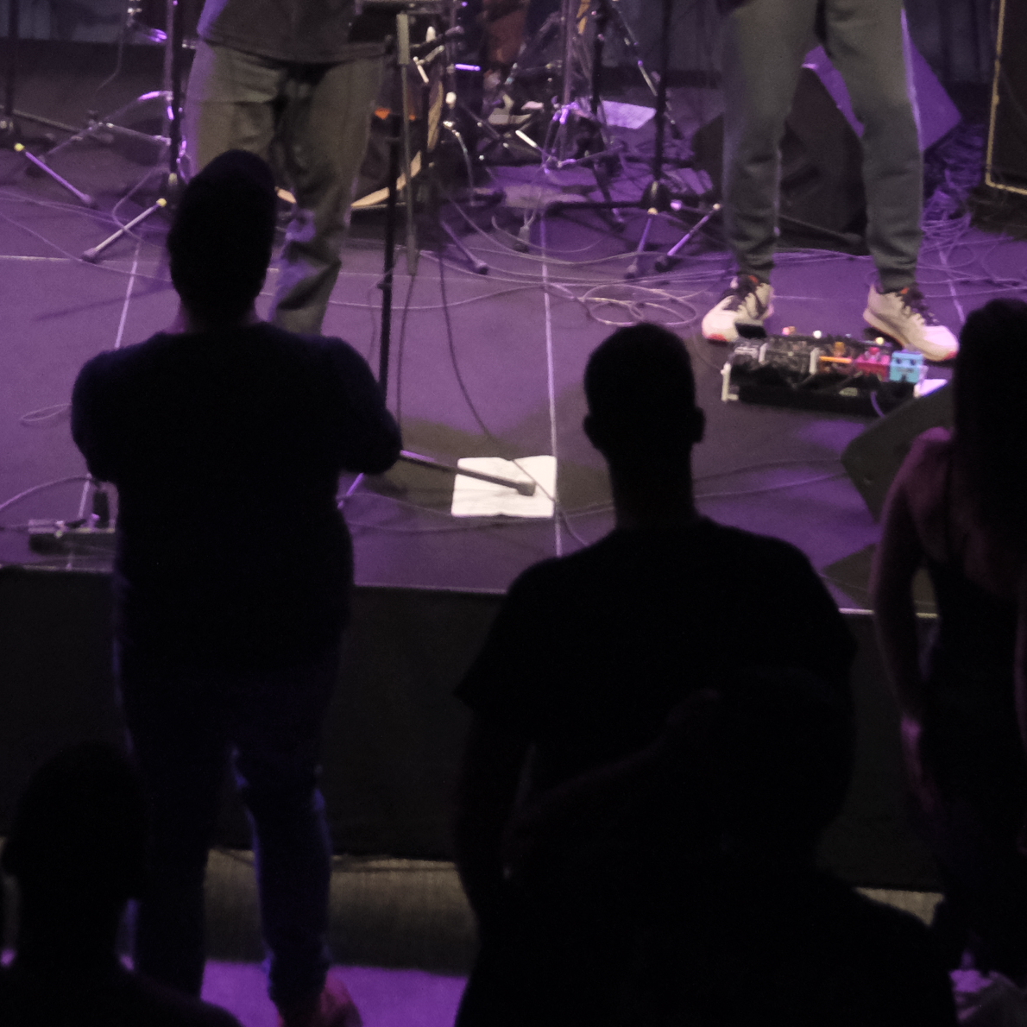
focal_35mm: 123
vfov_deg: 14.1
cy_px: 154
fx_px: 4129
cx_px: 215
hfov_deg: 14.1
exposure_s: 1/100
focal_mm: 26
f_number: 4
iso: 5000
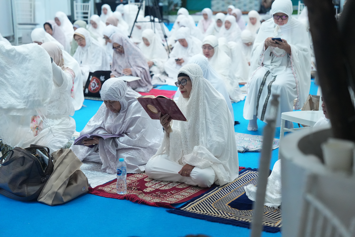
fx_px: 690
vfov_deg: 19.5
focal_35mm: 70
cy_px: 118
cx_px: 178
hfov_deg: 28.8
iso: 6400
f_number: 2.8
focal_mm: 70
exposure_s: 1/80
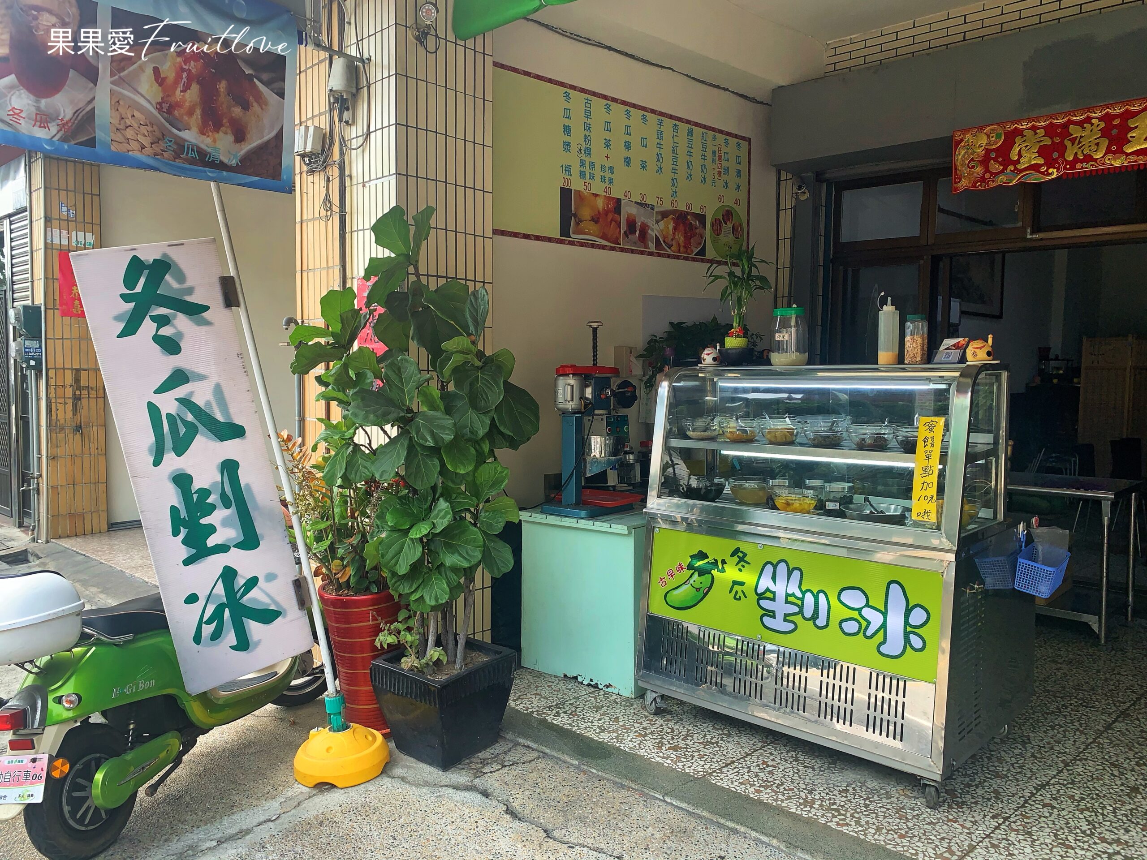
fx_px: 862
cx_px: 574
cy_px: 430
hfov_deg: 67.3
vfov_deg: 53.1
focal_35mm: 26
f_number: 1.8
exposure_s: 1/184
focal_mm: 4.25
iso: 25
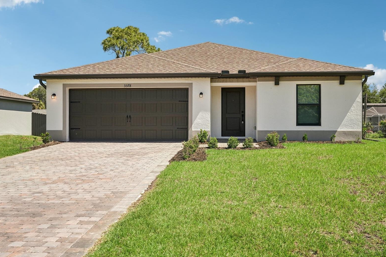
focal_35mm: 36
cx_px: 197
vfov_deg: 37.3
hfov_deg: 53.8
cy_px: 128
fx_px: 381
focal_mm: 34.5
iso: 400
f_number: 8
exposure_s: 1/800
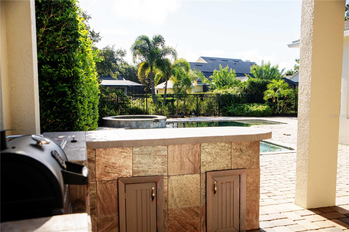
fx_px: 310
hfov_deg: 58.7
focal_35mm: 32
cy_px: 116
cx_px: 174
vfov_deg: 41.1
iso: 200
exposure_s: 1/1250
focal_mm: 32
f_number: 5
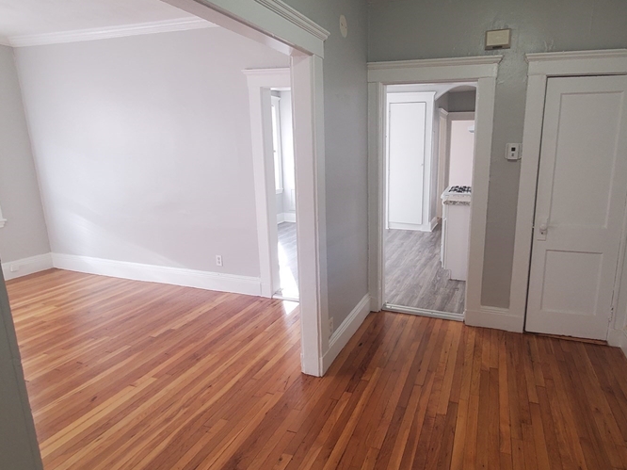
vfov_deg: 65.8
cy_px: 216
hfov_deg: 80.7
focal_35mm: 20
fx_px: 362
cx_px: 380
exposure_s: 1/60
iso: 160
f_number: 2.2
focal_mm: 1.8
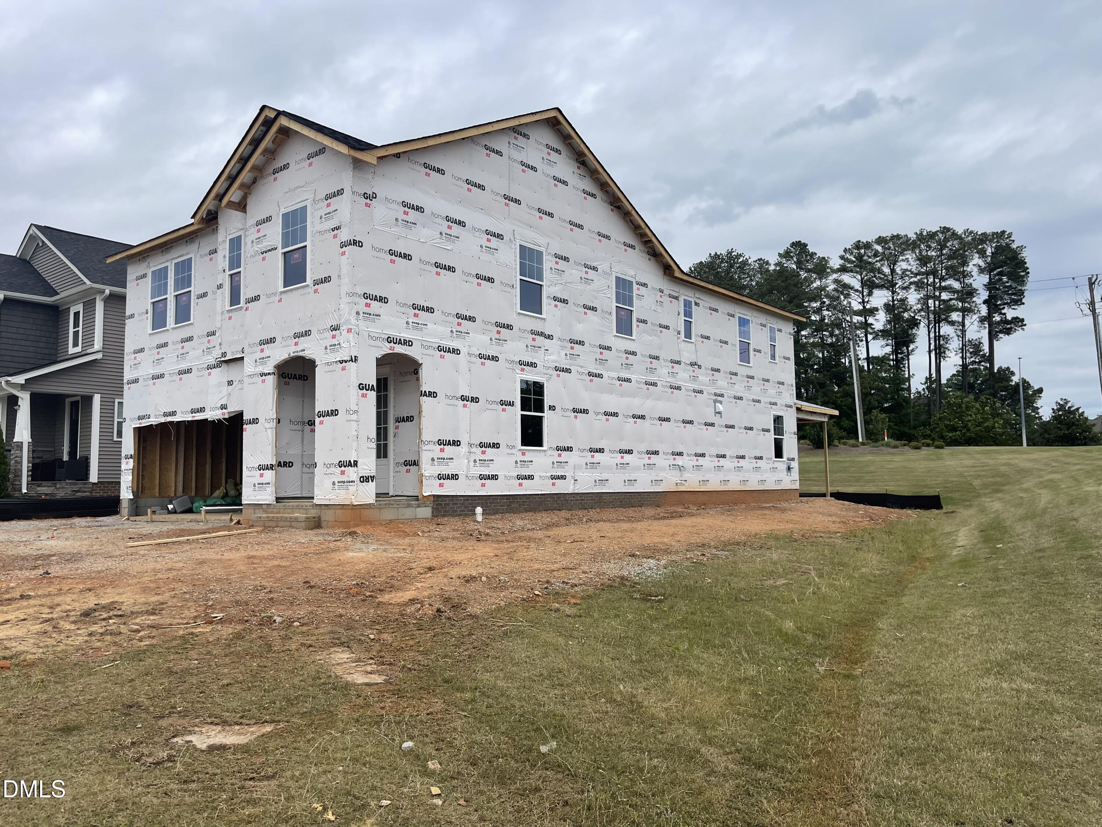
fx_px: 796
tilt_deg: +5.7
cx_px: 551
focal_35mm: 25
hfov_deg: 69.4
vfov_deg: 54.9
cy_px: 414
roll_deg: +0.9
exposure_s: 1/5128
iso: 32
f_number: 1.6
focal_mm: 5.1
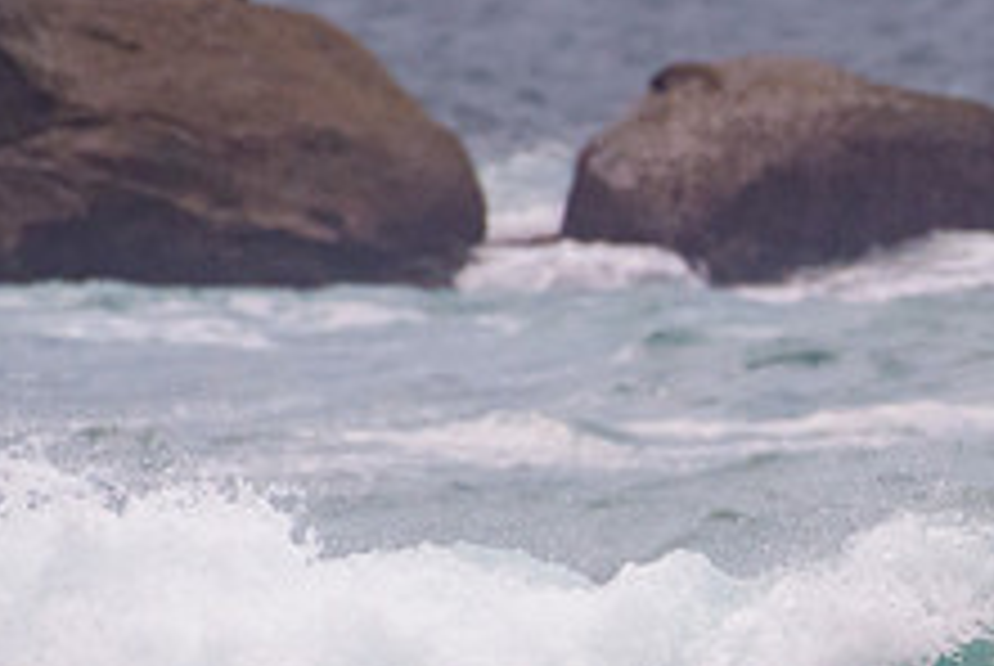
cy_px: 682
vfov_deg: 0.9
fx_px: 44429
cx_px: 1266
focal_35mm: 1607
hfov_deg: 1.3
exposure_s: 1/2000
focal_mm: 500
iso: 1000
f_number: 5.6
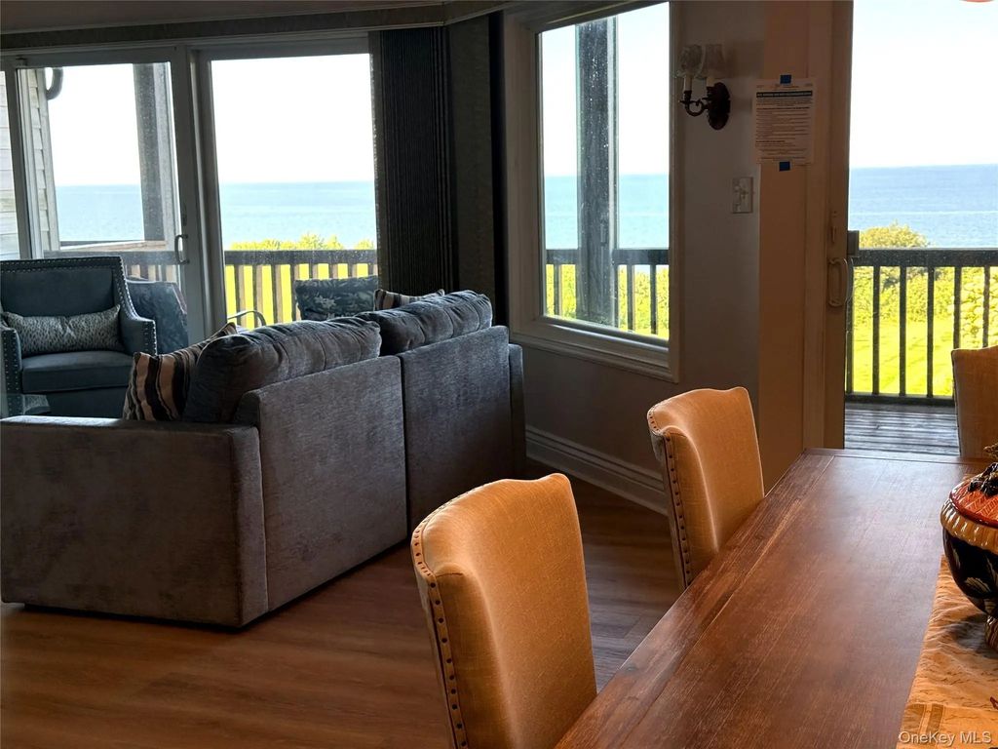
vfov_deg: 30.3
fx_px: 1384
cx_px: 499
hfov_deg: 39.7
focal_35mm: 48
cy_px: 374
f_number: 1.78
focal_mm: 6.76
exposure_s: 1/240
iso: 125
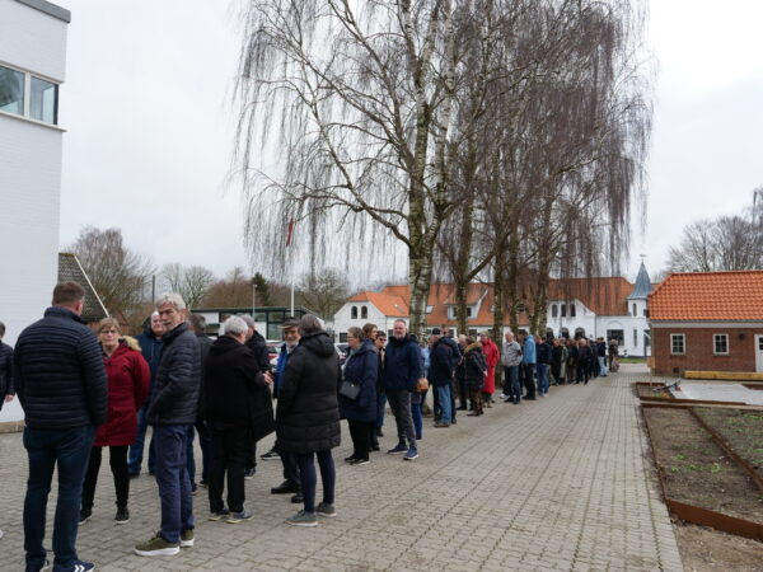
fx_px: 661
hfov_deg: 60.0
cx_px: 382
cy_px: 286
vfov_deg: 46.8
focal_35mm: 30
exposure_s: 1/320
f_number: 5.6
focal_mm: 15
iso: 200
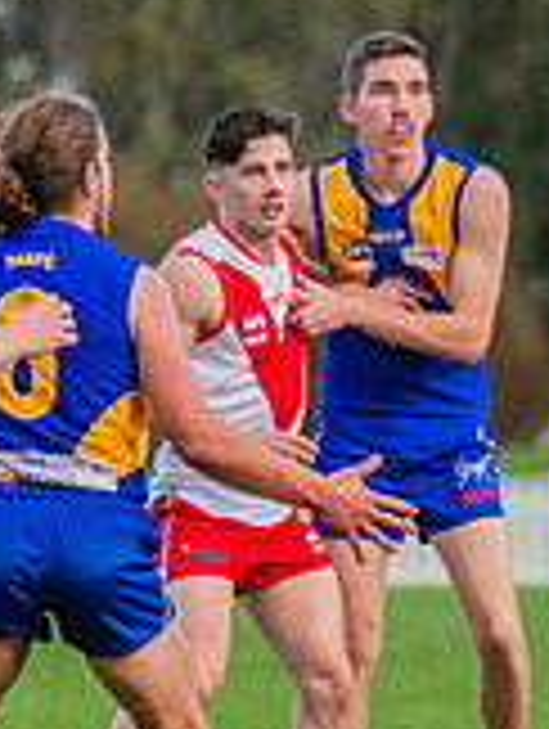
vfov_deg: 2.0
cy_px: 263
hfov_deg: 1.5
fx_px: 21091
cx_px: 1206
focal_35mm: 1000
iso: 800
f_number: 6.3
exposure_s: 1/1250
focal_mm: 290
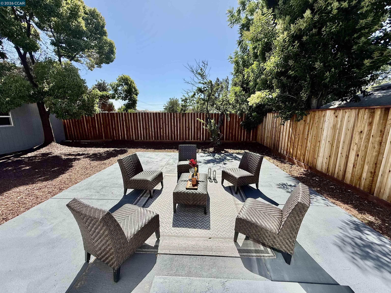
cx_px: 196
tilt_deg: -10.7
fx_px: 158
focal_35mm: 14
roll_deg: -0.3
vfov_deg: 85.7
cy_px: 146
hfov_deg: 102.1
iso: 50
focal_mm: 2.22
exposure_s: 1/1745
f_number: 2.2
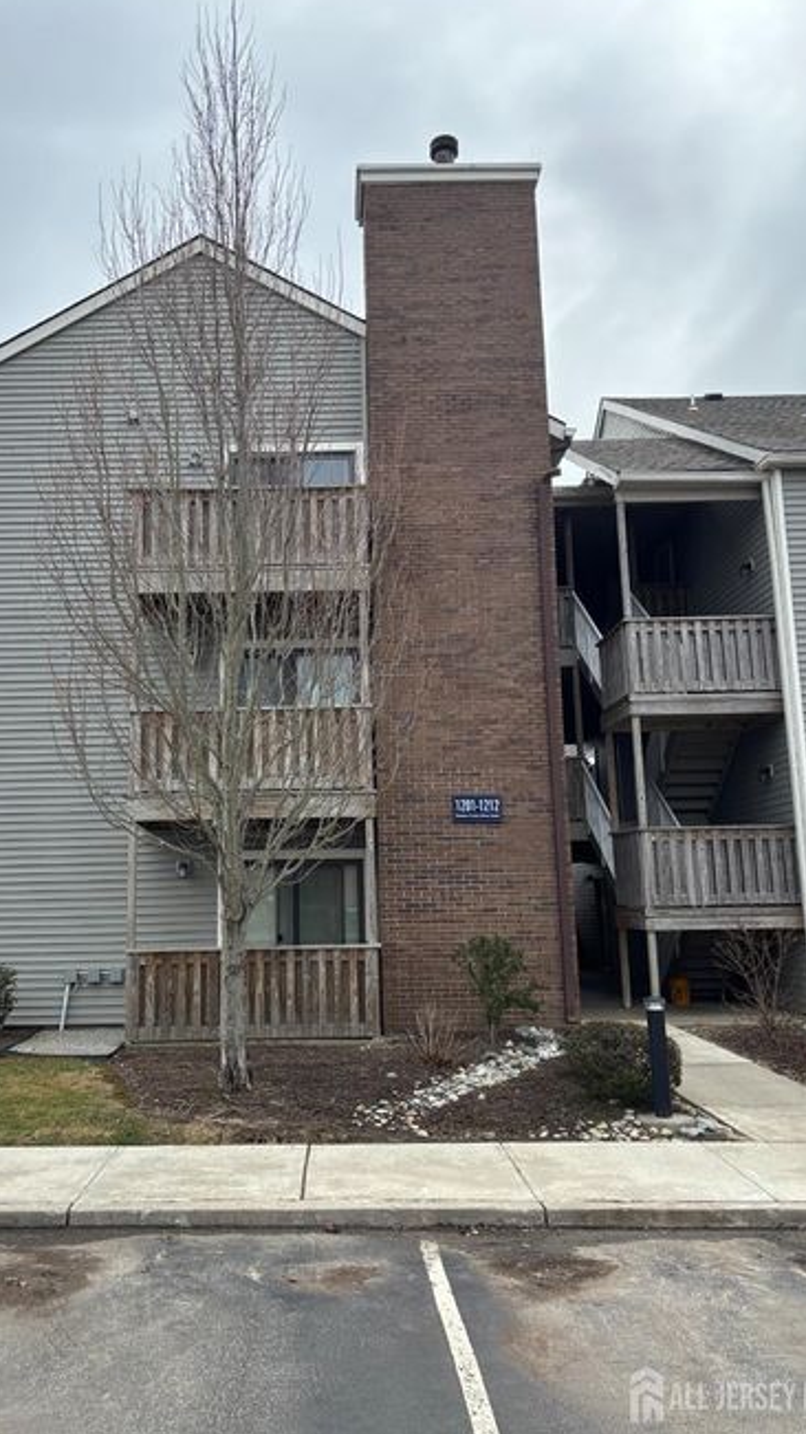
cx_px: 322
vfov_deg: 66.1
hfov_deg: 40.0
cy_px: 705
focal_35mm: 29
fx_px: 1102
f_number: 1.6
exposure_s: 1/2288
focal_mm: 5.96
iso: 50
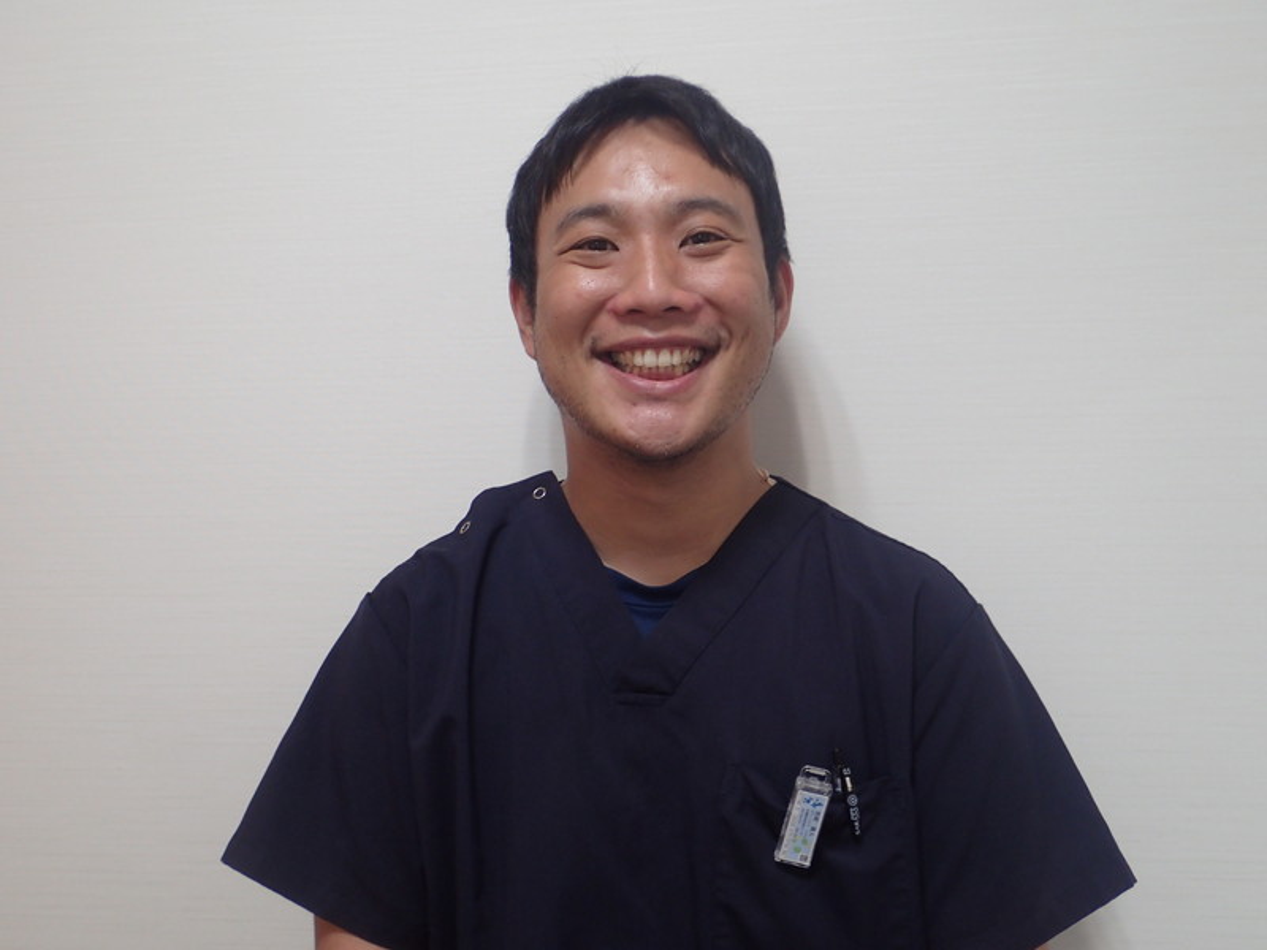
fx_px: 1464
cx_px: 634
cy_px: 475
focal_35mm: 40
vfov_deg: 36.0
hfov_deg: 46.8
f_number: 2.8
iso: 200
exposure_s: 1/50
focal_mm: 7.34
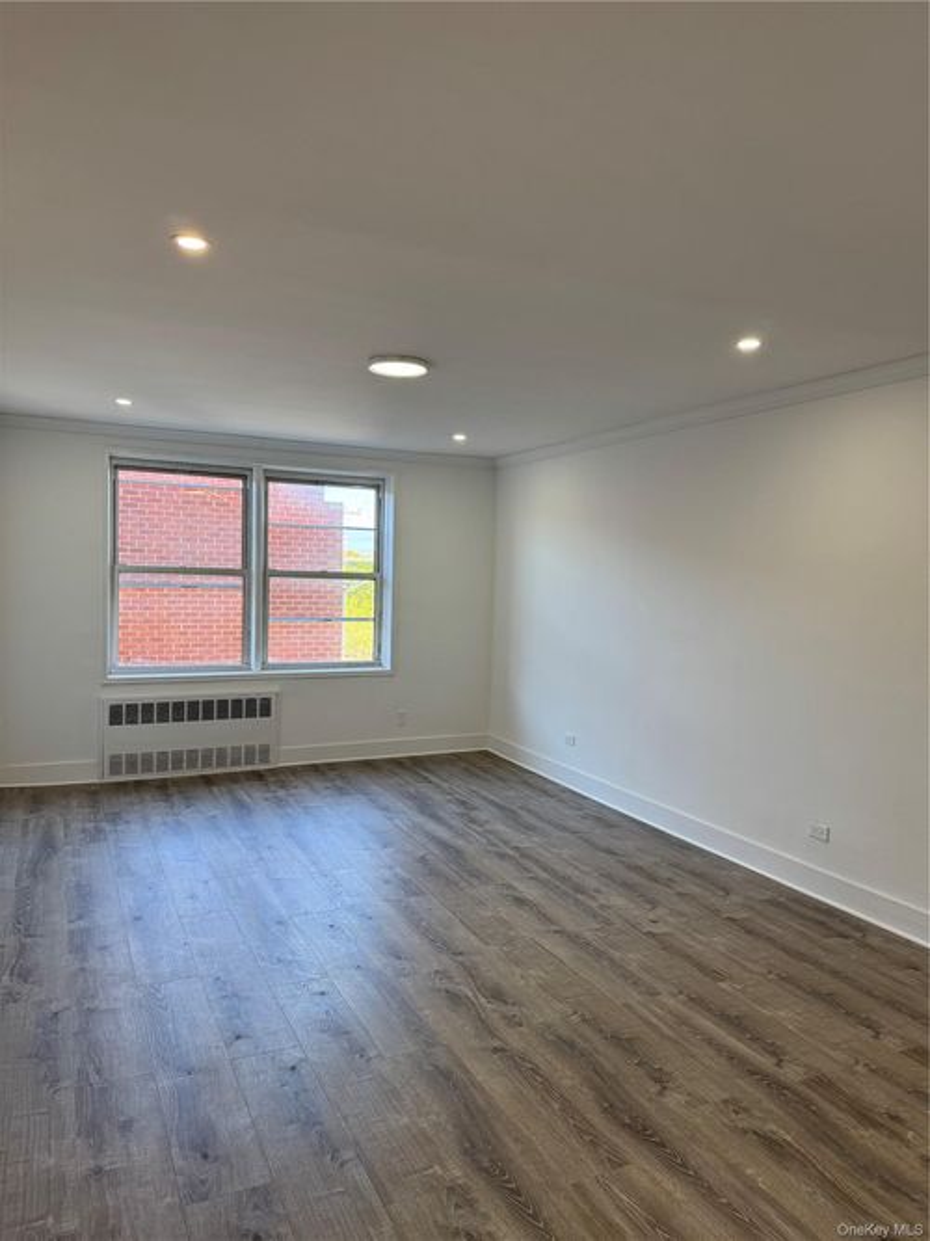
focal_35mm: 24
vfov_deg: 71.6
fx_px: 860
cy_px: 620
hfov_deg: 56.8
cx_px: 465
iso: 100
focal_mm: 6.76
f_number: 1.78
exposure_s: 1/165
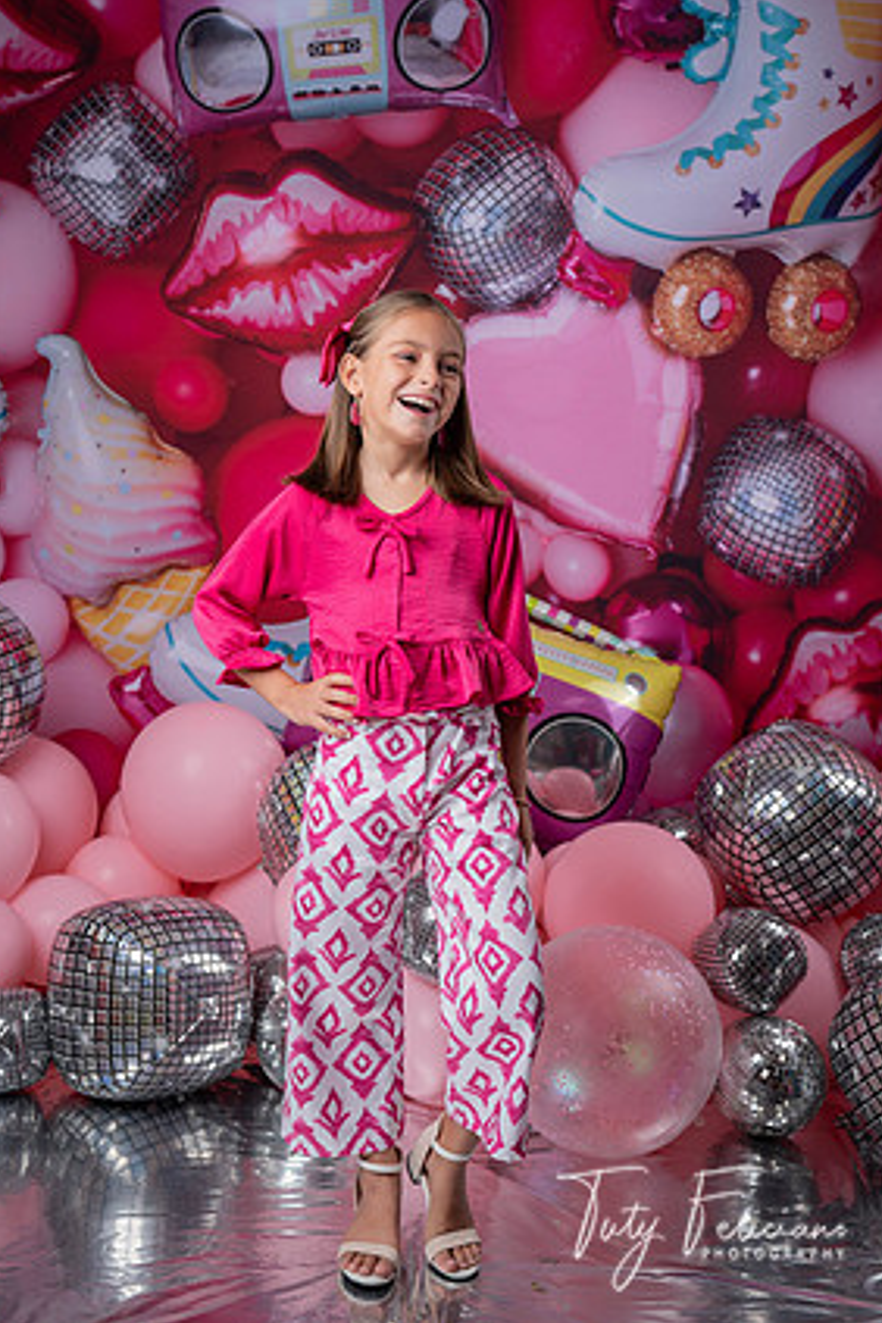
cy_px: 622
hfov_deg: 27.0
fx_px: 1837
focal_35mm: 50
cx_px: 425
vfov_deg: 39.6
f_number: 4.5
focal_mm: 47
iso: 100
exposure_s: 1/100
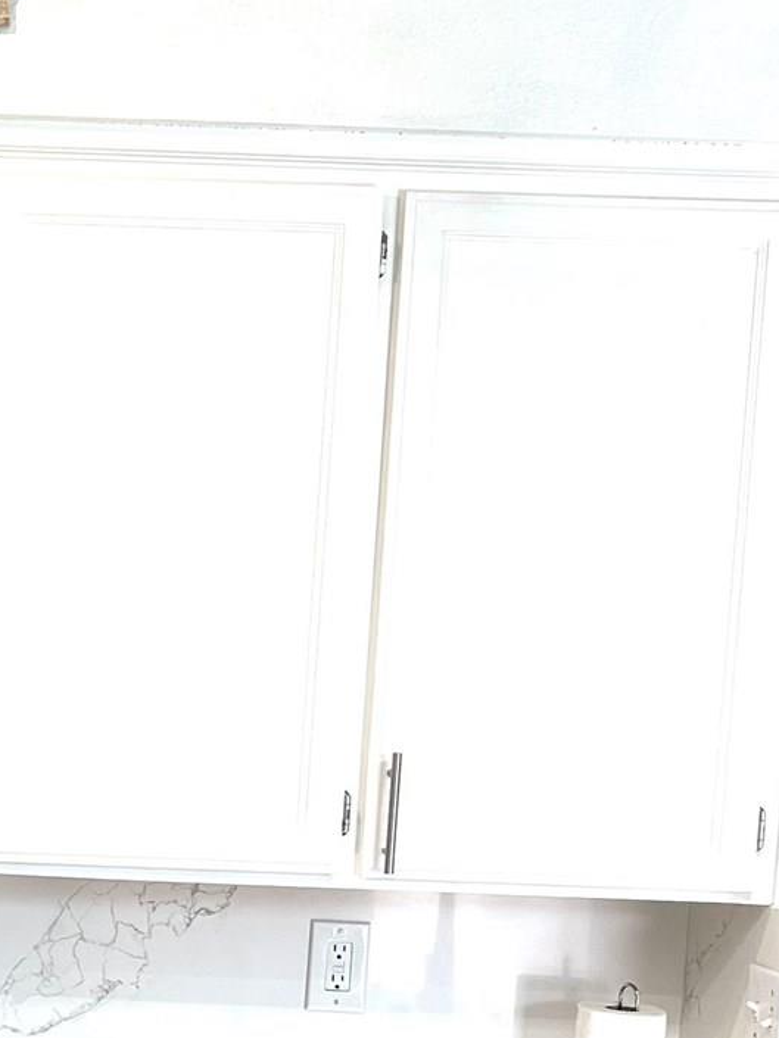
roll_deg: -1.5
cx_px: -221
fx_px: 2550
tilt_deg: -5.9
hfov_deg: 16.5
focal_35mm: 85
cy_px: 872
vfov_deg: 22.6
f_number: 1.6
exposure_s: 1/120
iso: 64
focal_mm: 5.1
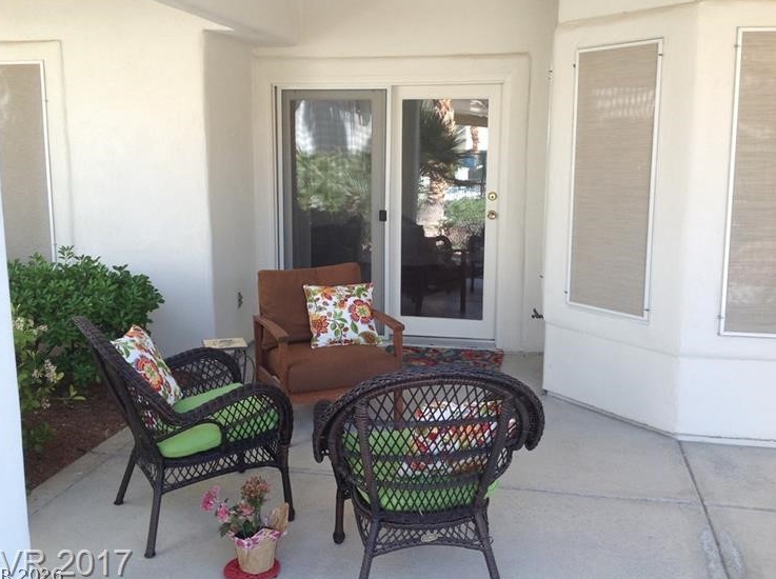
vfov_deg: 37.6
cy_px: 273
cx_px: 394
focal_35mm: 38
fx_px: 850
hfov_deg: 49.1
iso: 50
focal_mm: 4.28
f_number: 2.4
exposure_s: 1/161
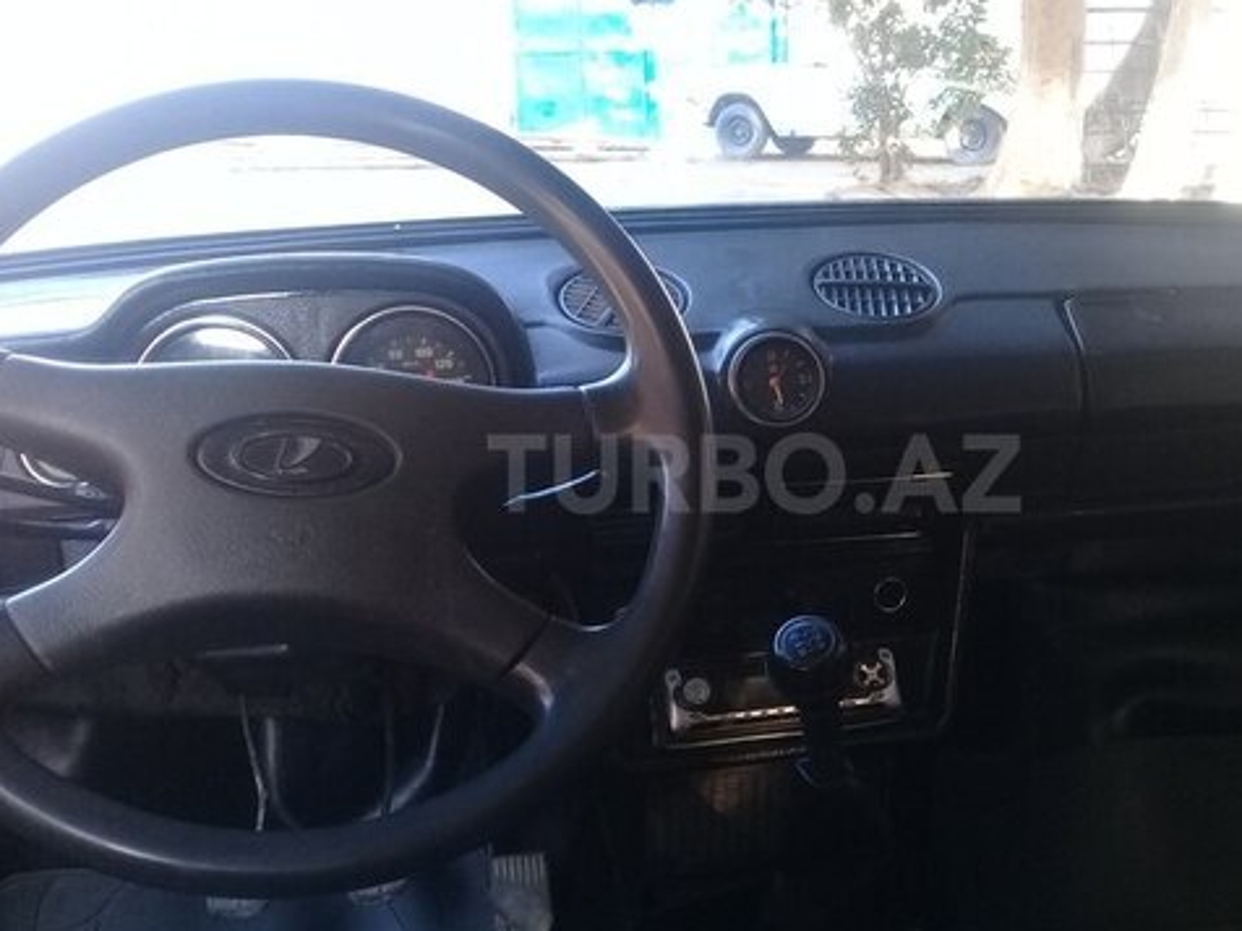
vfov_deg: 33.6
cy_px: 473
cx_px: 754
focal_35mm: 43
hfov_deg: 43.6
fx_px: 1543
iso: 80
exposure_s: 1/33
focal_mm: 3.3
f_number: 2.2
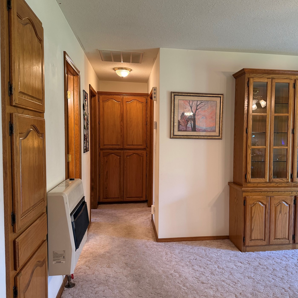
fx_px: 282
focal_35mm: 29
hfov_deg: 55.3
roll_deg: -0.3
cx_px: 177
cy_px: 148
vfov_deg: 55.6
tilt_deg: -3.4
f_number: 1.78
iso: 200
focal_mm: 6.76
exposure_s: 1/60
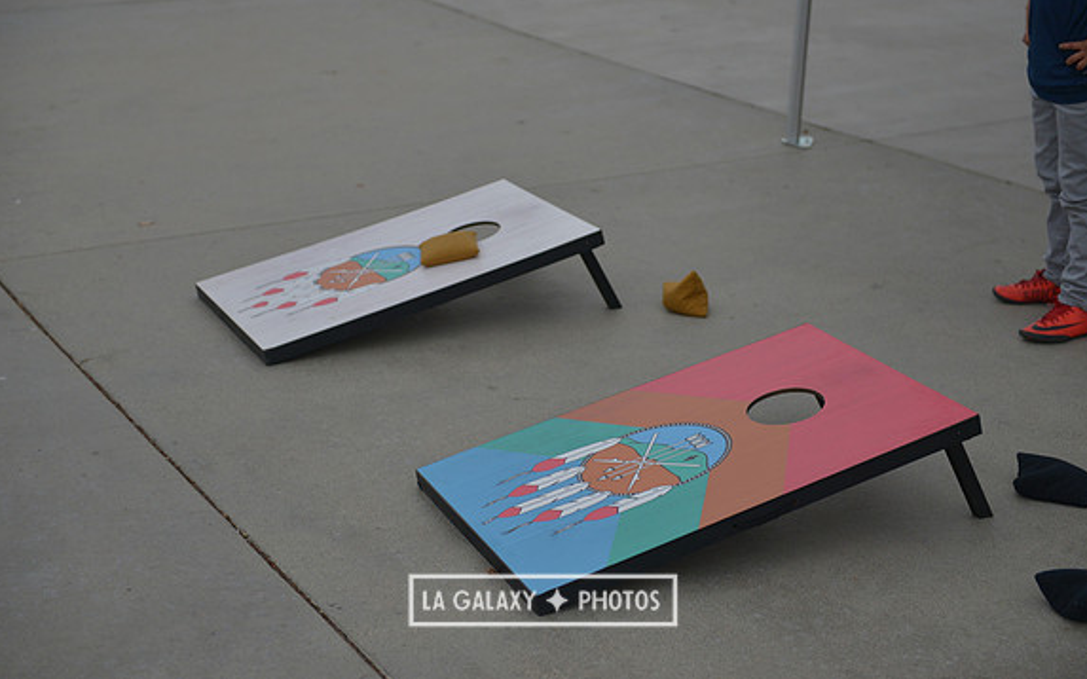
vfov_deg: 20.3
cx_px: 543
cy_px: 316
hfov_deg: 32.0
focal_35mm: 64
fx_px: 1896
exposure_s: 1/1600
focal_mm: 62
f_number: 3.2
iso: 400
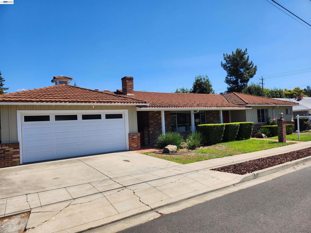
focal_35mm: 24
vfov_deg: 56.8
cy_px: 116
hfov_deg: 71.6
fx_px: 216
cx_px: 156
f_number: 1.8
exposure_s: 1/3238
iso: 50
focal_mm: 5
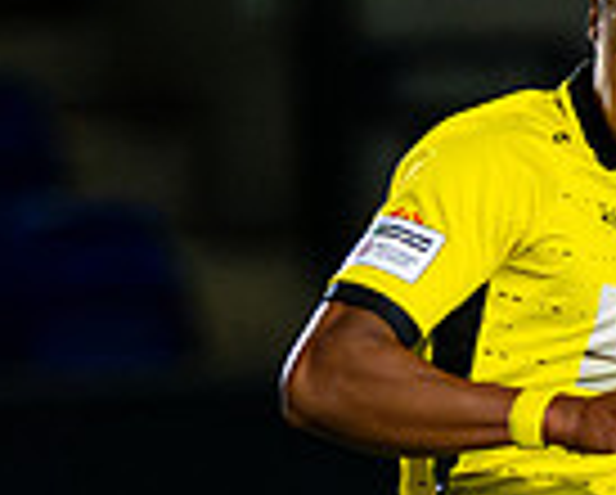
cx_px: 413
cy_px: 1117
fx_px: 33666
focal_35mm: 1844
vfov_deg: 0.8
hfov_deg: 1.0
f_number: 2.8
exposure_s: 1/1250
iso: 8000
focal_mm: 300
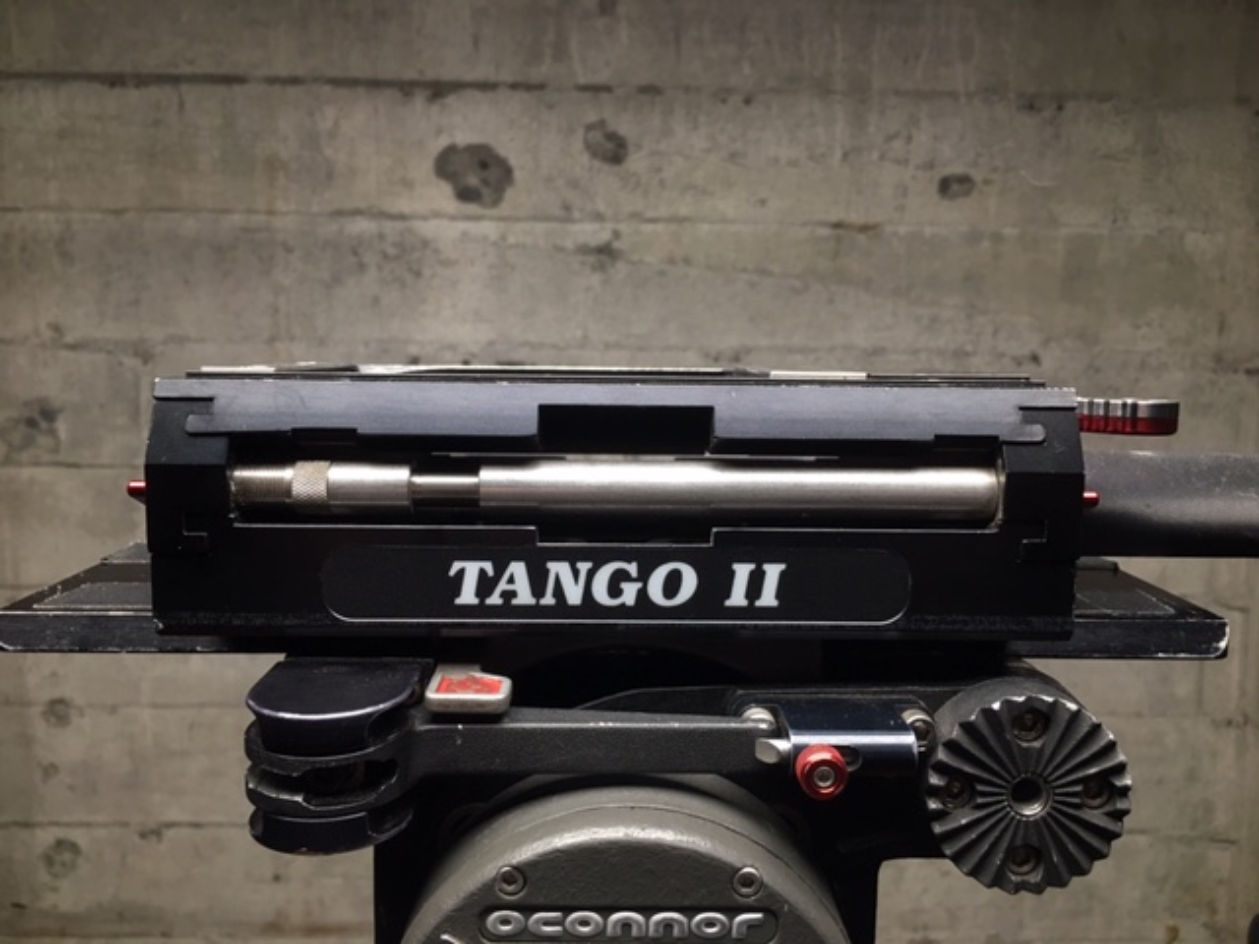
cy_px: 472
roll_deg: -0.1
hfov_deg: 61.7
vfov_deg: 48.2
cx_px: 630
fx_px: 1055
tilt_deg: -5.6
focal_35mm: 29
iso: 32
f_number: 2.2
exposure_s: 1/30
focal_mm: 4.15
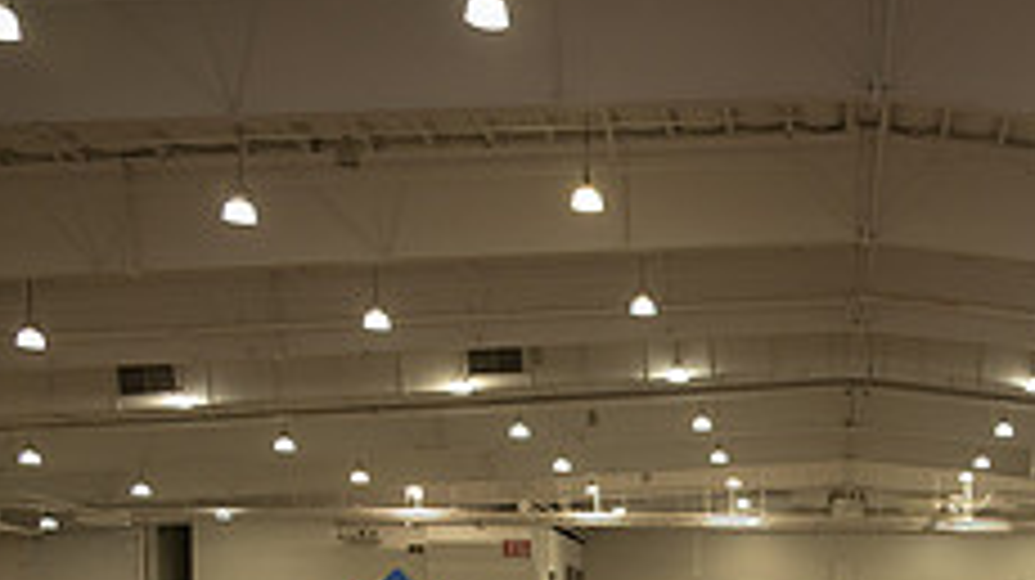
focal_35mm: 66
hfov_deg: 29.5
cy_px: 760
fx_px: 1810
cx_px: 1071
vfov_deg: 17.1
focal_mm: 25
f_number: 4
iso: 720
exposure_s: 1/60
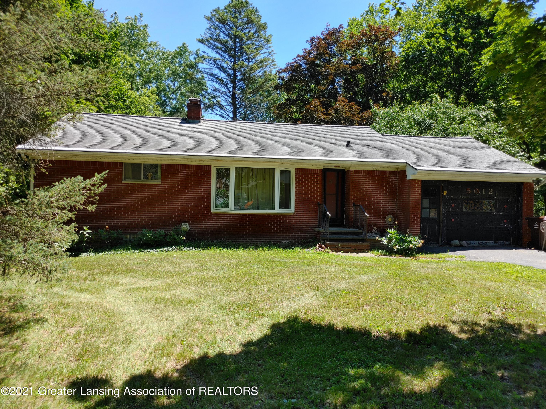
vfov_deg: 53.1
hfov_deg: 67.3
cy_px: 204
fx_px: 410
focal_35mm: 26
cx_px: 273
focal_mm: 5.58
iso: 50
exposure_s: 1/990
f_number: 1.8
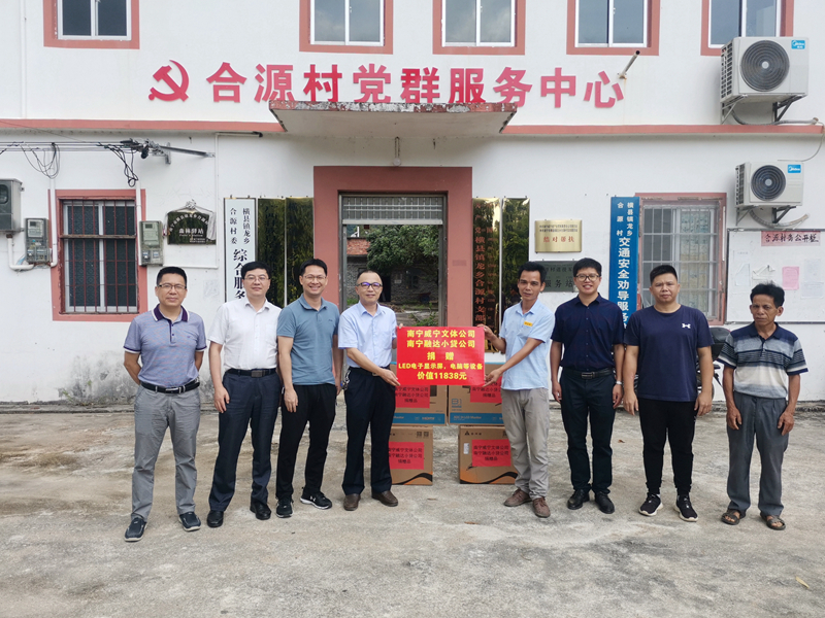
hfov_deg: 67.3
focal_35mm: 26
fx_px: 620
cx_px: 412
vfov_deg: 53.1
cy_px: 309
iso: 50
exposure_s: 1/716
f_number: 1.8
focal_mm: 4.75
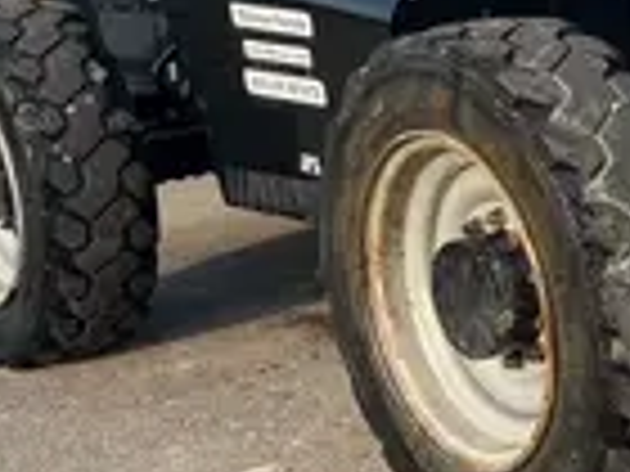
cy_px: 119
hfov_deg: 16.8
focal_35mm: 102
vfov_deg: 14.4
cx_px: 1048
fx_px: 1856
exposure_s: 1/1028
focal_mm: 5.1
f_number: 1.6
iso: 50
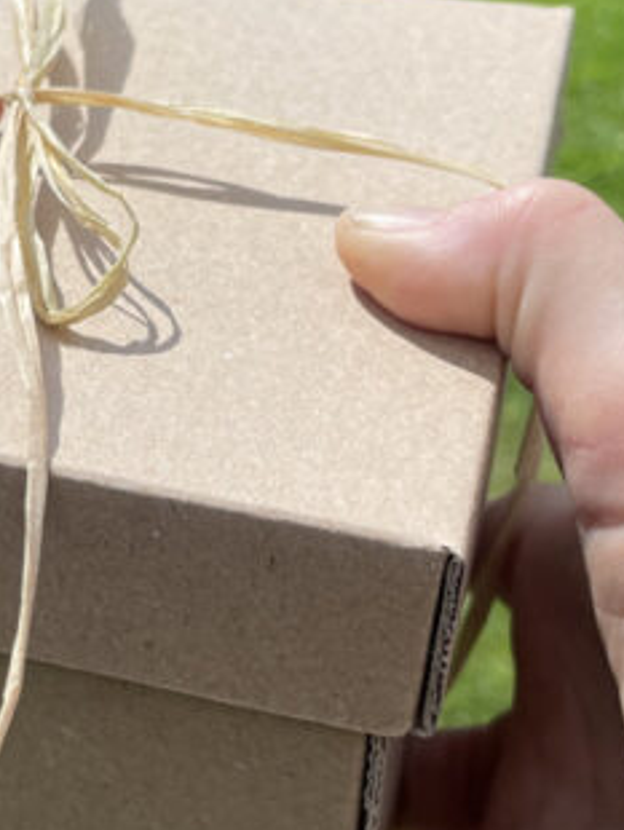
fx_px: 1608
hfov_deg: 21.3
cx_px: 29
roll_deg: -0.3
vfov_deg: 28.9
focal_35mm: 67
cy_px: 394
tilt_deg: -30.6
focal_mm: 4.2
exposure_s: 1/4000
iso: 32
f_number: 1.6
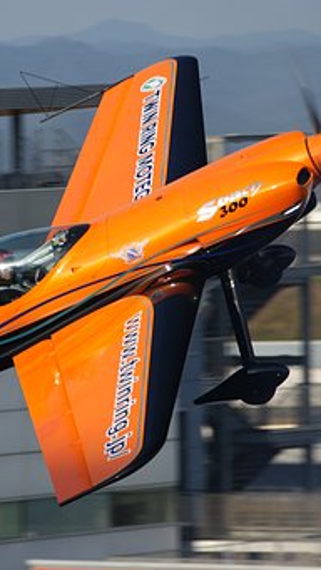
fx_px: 7152
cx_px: 100
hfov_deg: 2.6
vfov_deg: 4.6
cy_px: 285
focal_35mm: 473
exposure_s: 1/400
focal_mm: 200
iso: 100
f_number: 4
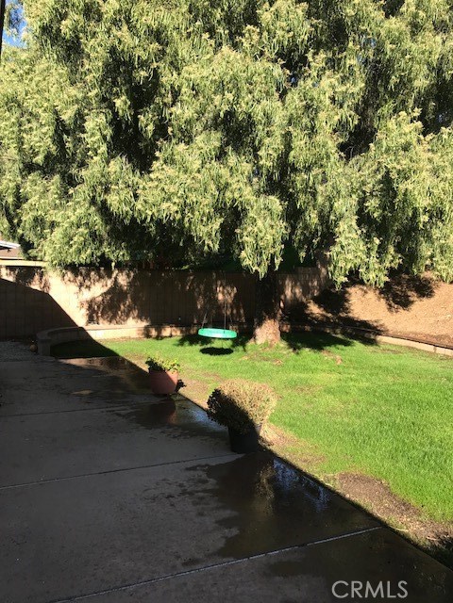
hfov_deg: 49.7
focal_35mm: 28
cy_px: 302
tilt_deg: -3.8
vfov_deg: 63.4
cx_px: 226
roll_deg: -1.7
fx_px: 489
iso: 20
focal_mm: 3.99
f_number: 1.8
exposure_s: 1/798
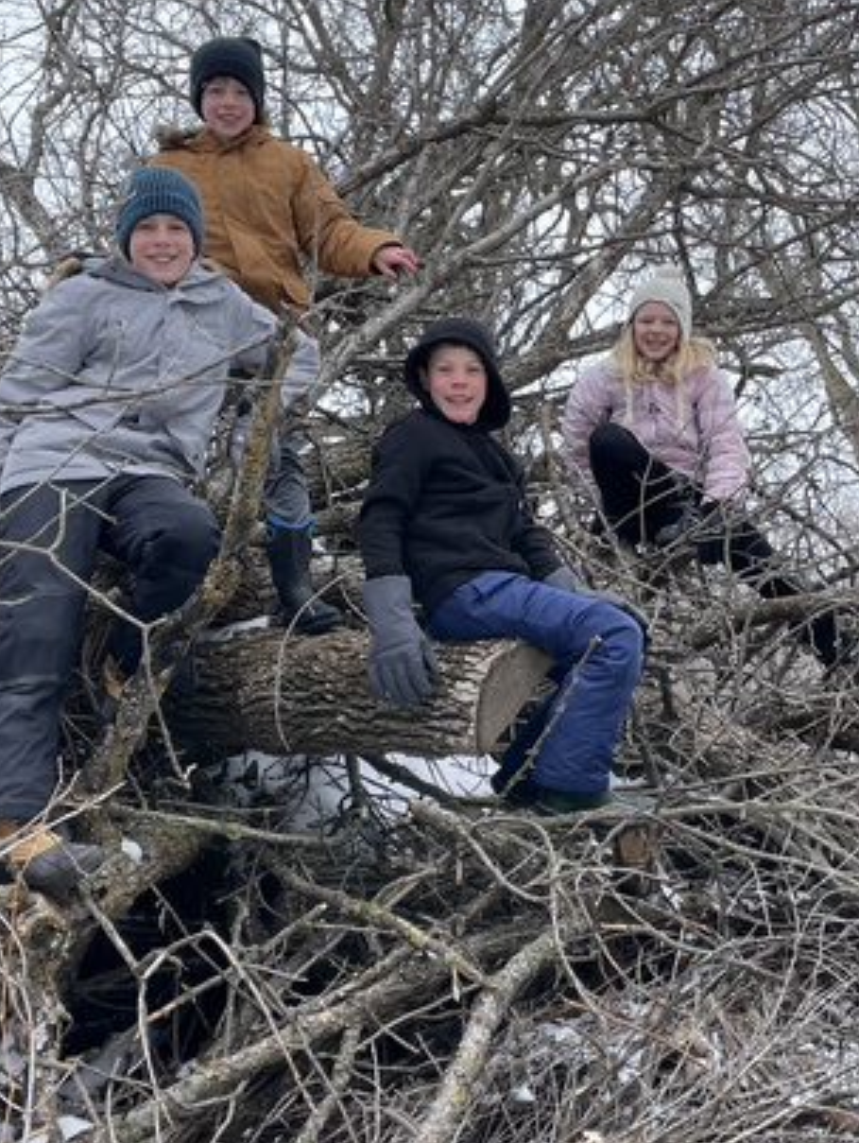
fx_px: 1090
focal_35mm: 33
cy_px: 423
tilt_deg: +6.0
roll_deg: +5.1
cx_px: 363
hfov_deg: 42.9
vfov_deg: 54.6
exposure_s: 1/1401
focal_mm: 4.2
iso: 32
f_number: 1.6
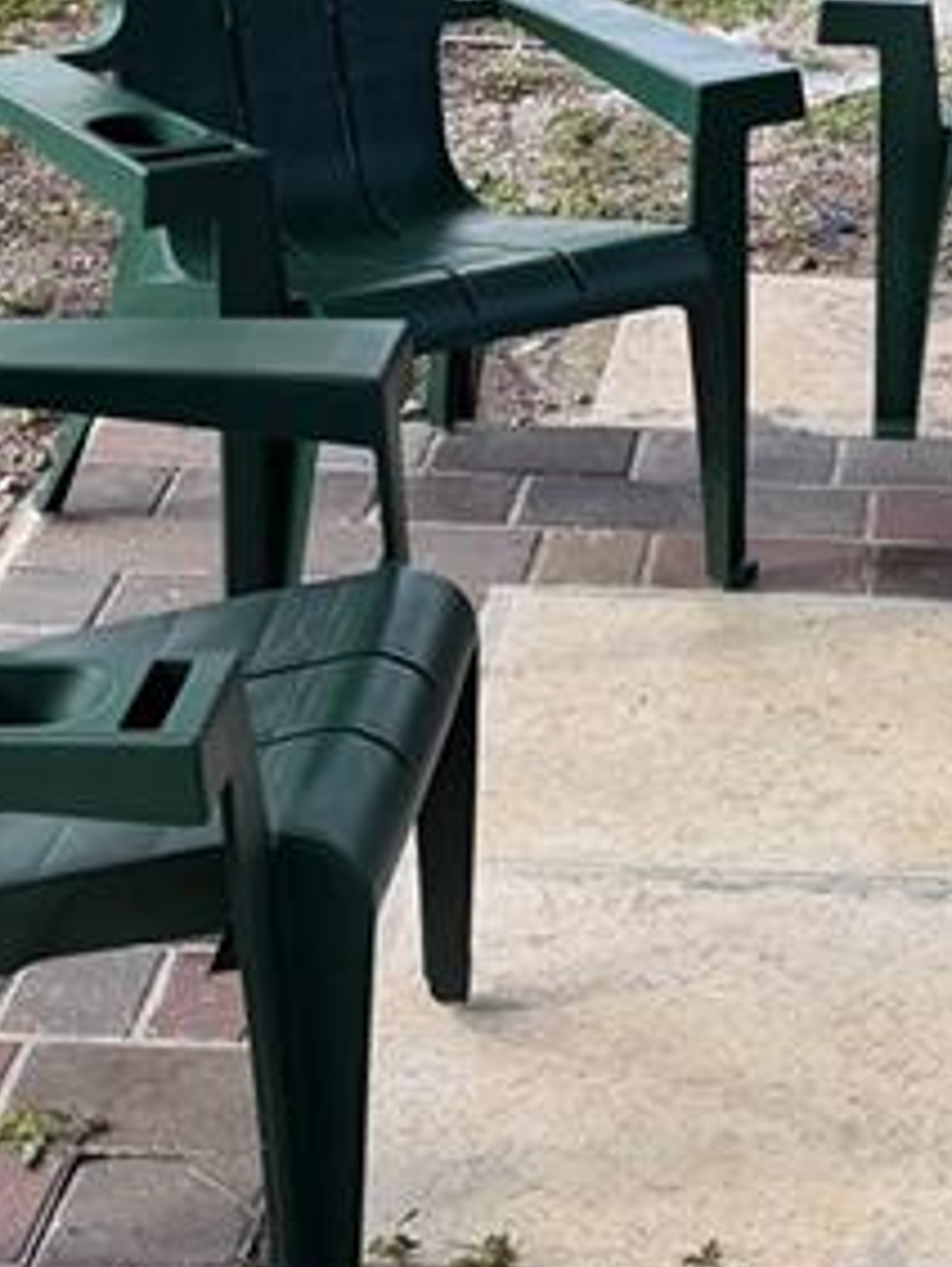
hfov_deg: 14.4
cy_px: -431
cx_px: 840
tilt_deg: -7.0
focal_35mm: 102
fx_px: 3735
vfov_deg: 17.9
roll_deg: -3.2
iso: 100
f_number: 1.78
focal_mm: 6.76
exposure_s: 1/438
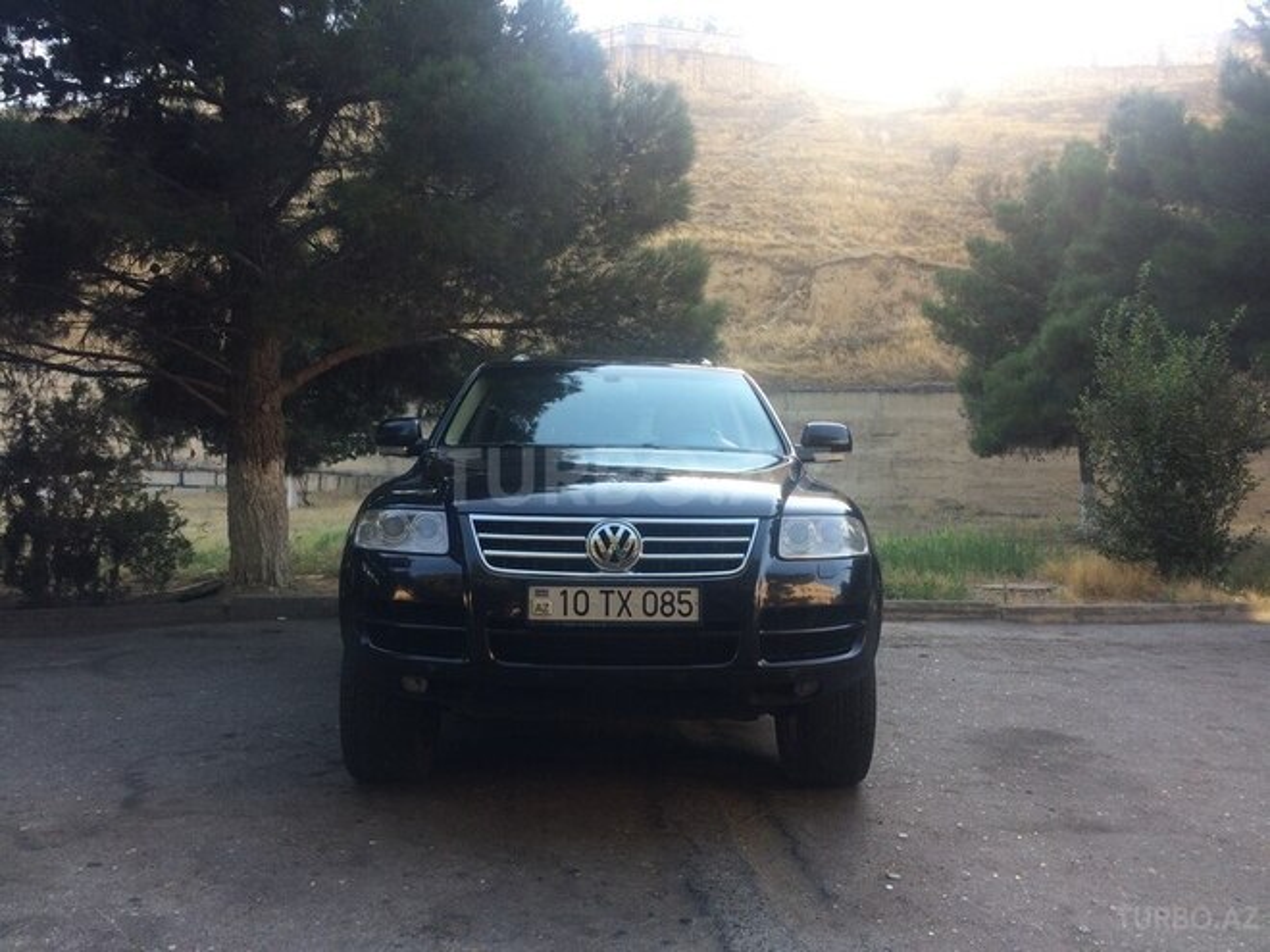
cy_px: 476
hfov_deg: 61.7
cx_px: 635
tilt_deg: -0.4
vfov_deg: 48.2
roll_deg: -1.0
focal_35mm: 29
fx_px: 1064
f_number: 2.2
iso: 32
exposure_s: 1/181
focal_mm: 4.15
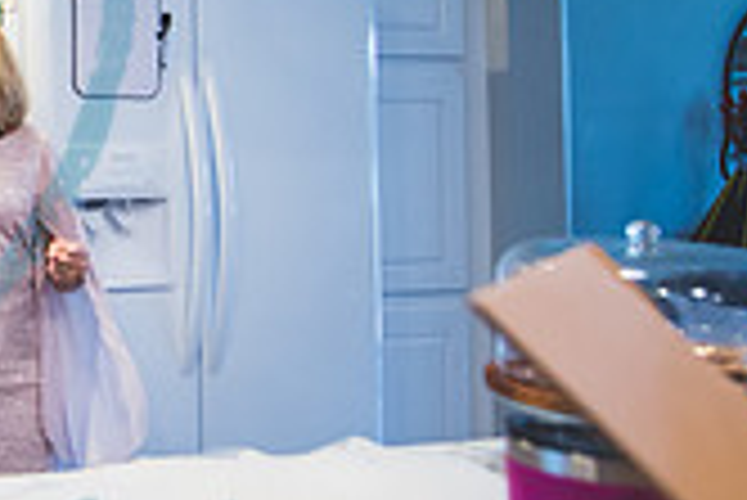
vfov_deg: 26.2
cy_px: 118
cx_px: -332
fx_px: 1059
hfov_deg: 28.1
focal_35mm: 51
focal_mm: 14
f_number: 2.8
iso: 2000
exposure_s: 1/125
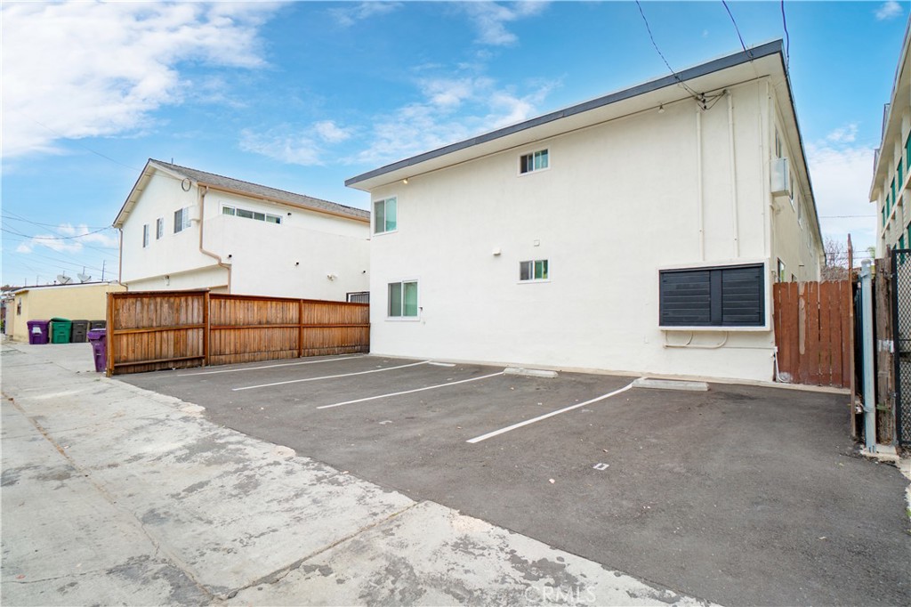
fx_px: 455
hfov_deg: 90.0
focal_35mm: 18
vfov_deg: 67.3
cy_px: 304
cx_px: 456
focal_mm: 12
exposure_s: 1/80
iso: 100
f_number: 7.1
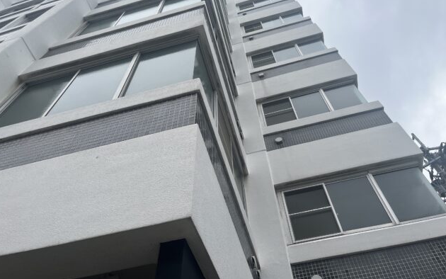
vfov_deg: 44.5
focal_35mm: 28
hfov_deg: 66.5
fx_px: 340
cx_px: 223
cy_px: 123
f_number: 1.6
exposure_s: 1/2755
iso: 50
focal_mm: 5.1
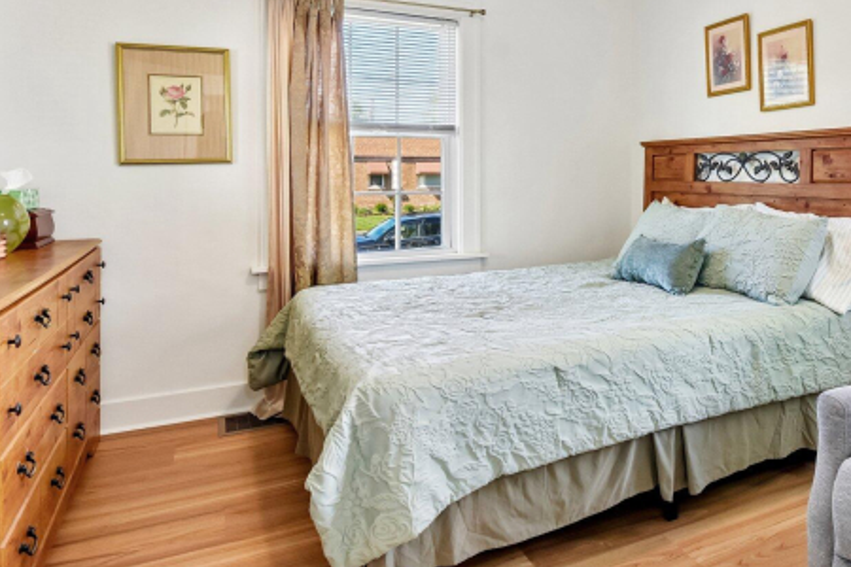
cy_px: 174
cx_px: 564
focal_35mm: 25
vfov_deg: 50.1
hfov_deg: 69.6
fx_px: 591
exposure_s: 1/50
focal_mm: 10
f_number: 8
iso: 640
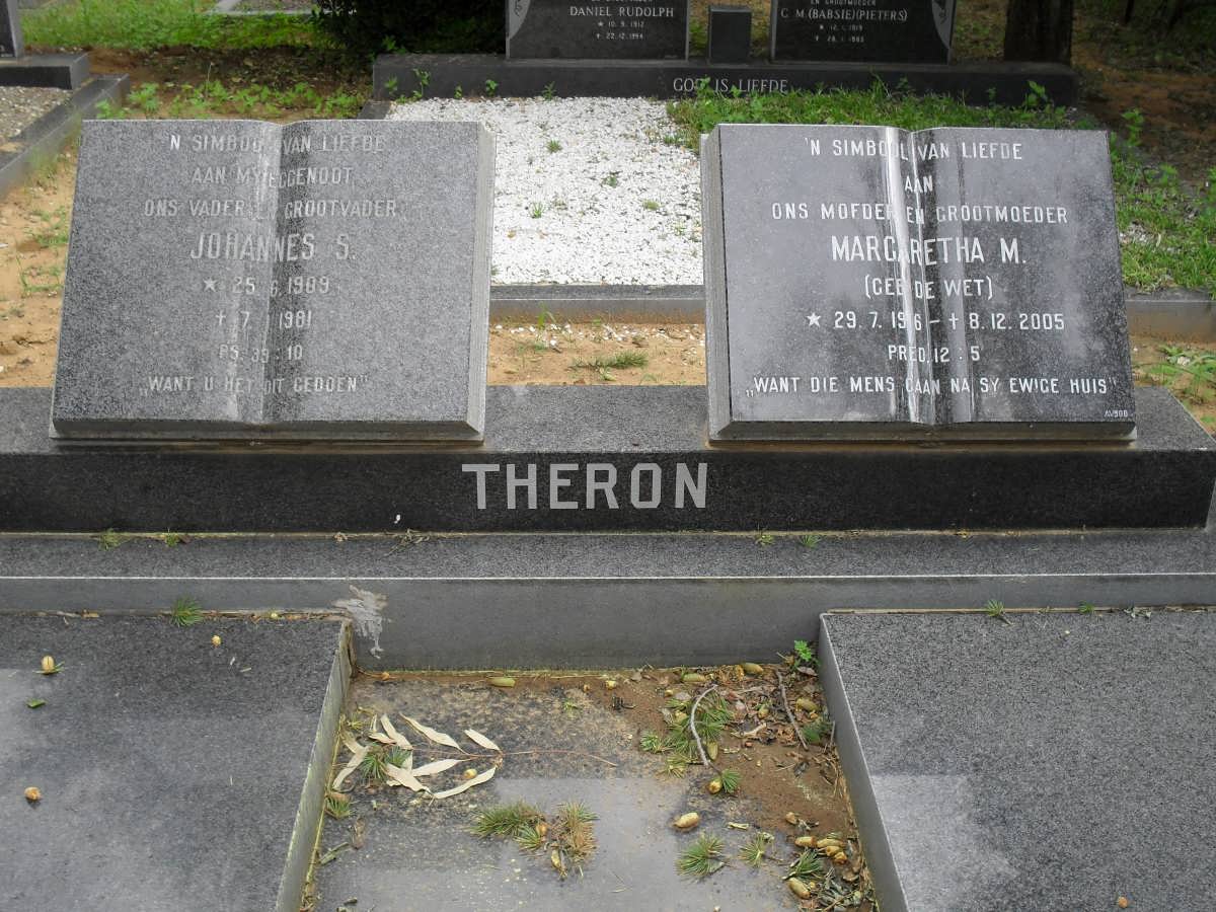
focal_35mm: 42
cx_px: 608
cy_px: 456
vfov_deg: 34.3
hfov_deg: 44.8
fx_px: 1475
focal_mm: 7.5
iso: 100
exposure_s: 1/180
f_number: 3.6
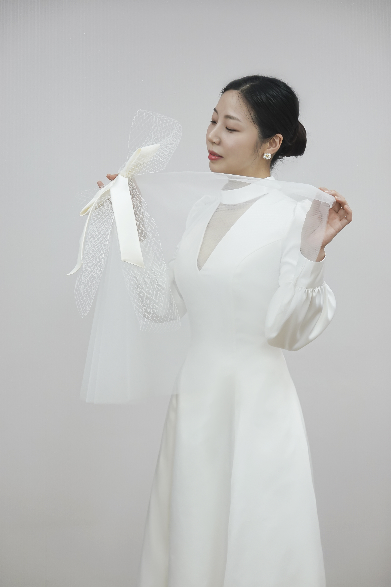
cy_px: 294
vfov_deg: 28.1
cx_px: 196
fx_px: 1173
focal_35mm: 72
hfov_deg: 18.9
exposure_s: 1/80
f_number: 4
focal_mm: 26.37
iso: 160
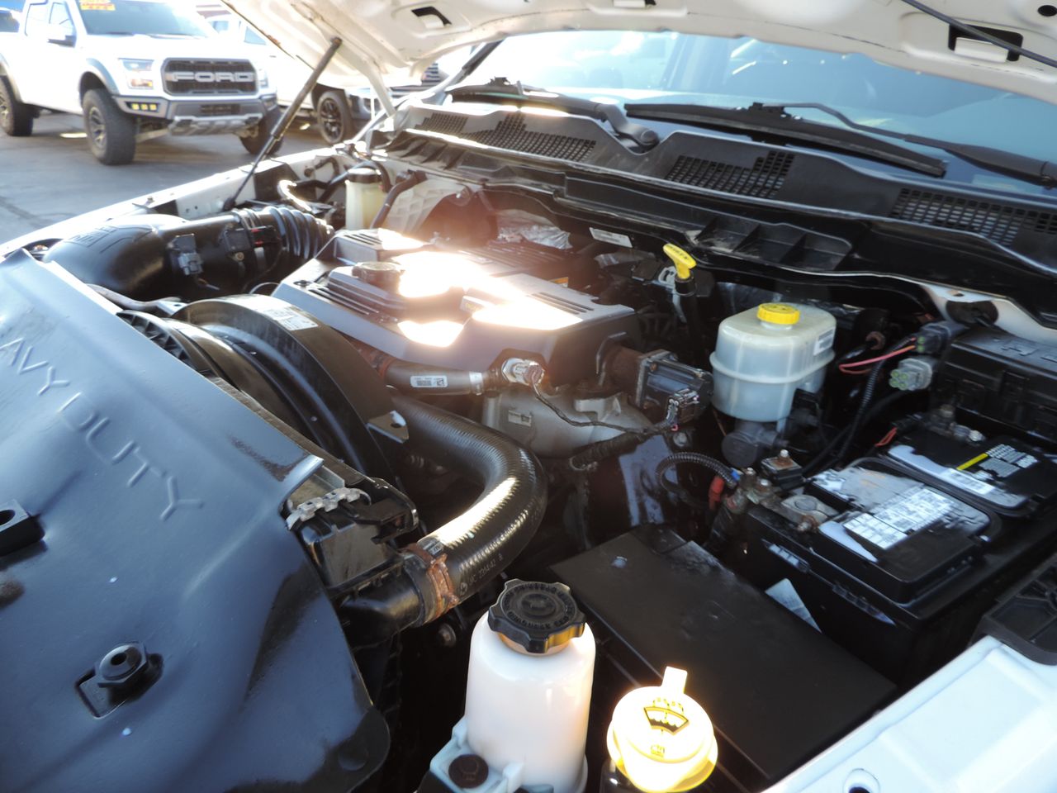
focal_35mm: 24
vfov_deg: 56.8
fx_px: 733
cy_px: 396
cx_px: 528
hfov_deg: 71.6
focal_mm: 4.3
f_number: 3
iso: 80
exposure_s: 1/60
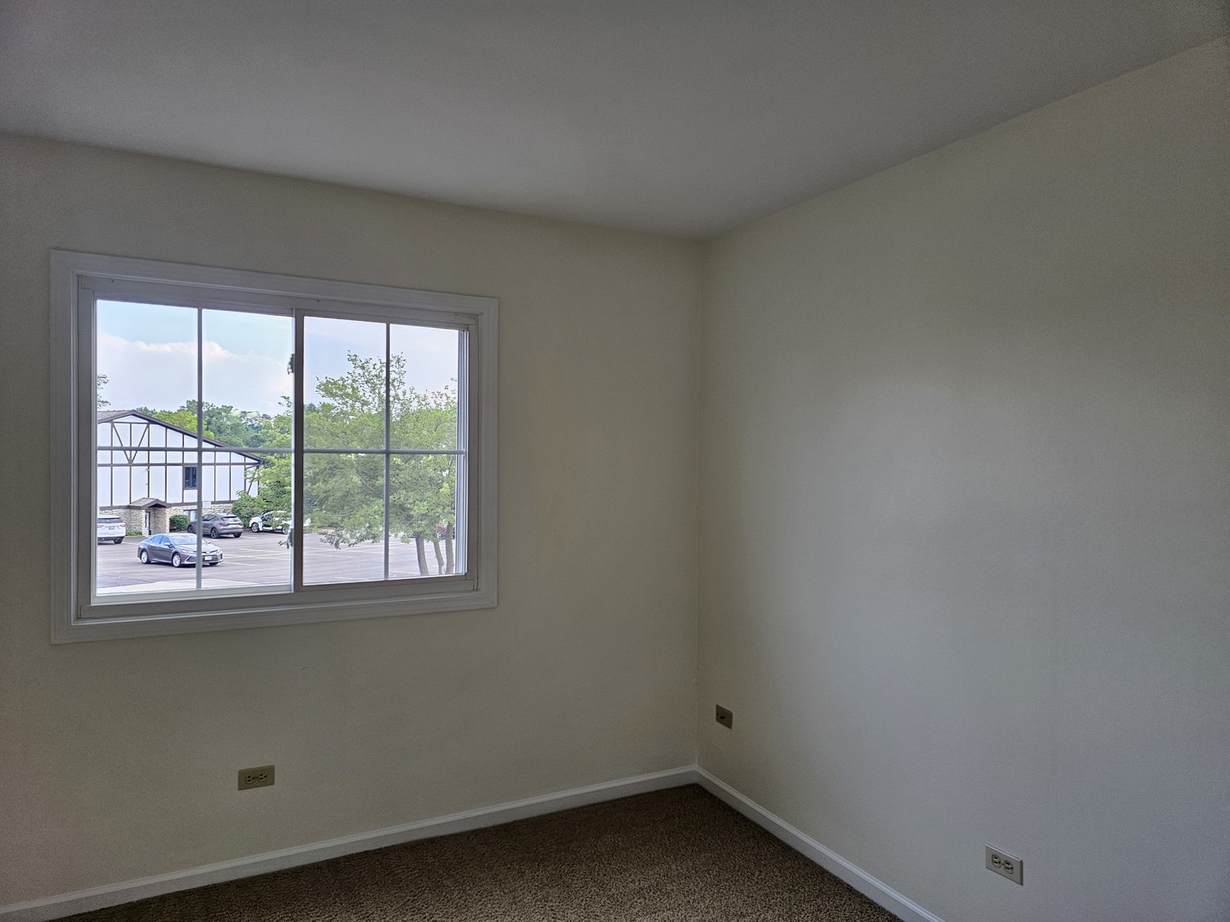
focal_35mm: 23
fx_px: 817
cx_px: 615
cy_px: 461
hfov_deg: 73.9
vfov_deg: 58.9
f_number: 1.7
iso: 80
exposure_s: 1/120
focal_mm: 6.3
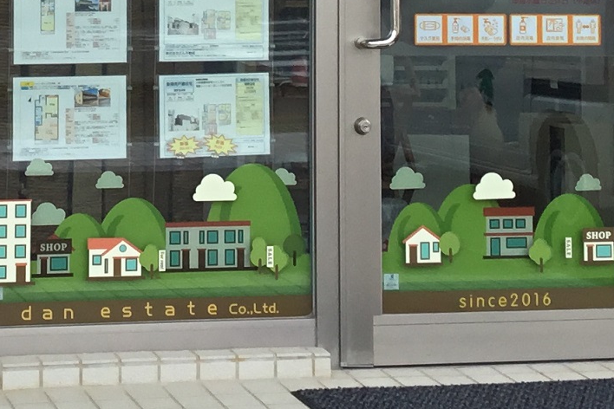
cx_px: 19
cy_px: -203
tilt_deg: +1.6
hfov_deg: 16.9
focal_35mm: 119
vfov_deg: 11.1
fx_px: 2029
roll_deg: -0.6
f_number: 2.4
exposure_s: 1/382
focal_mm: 3.3
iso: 25
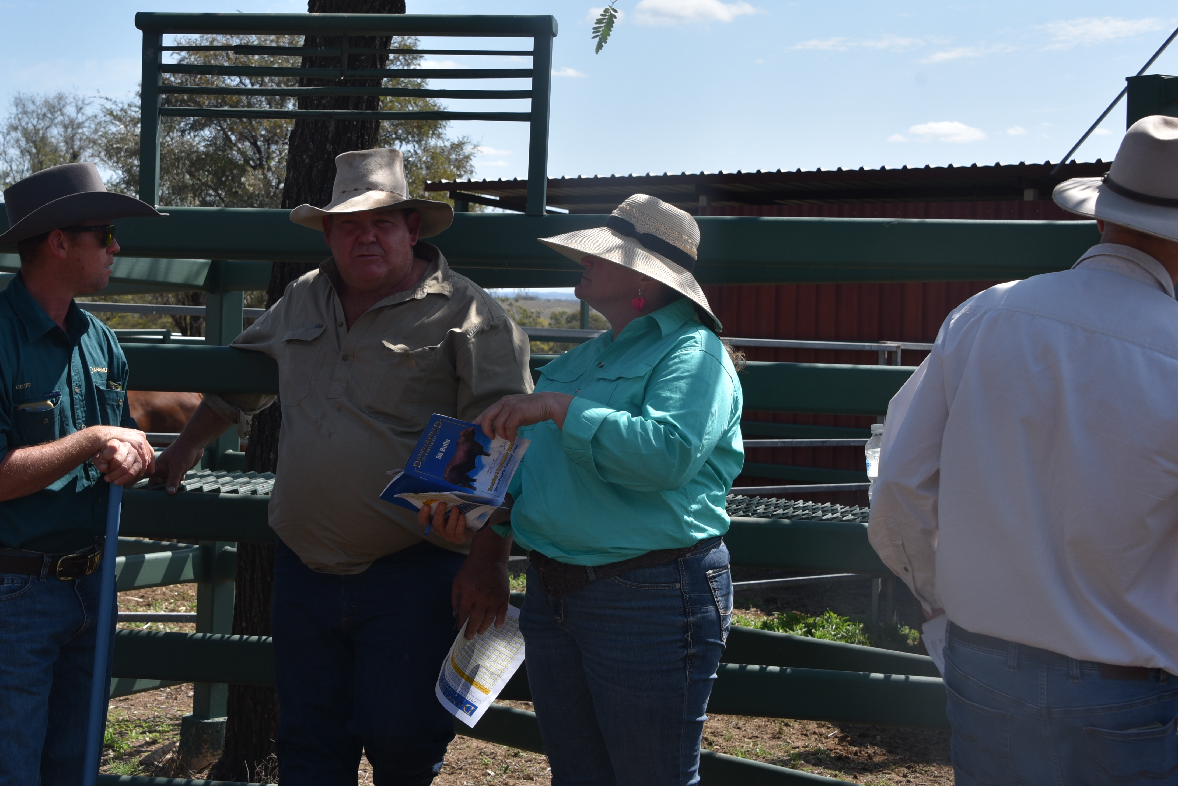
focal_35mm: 66
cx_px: 458
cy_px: 263
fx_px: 2160
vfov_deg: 20.6
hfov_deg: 30.4
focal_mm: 48
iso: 200
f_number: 10
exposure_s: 1/400
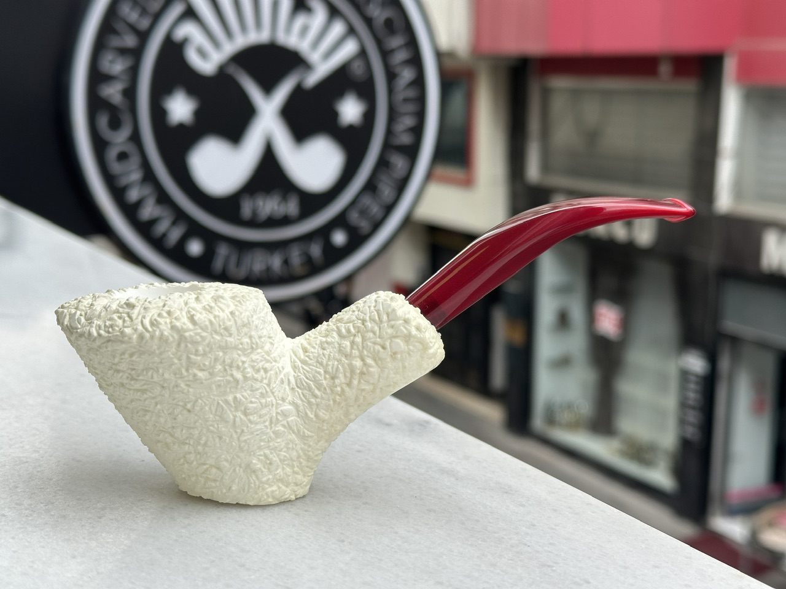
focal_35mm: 48
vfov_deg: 30.3
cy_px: 294
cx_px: 393
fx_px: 1090
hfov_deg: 39.7
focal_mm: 6.86
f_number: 1.78
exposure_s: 1/1497
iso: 64
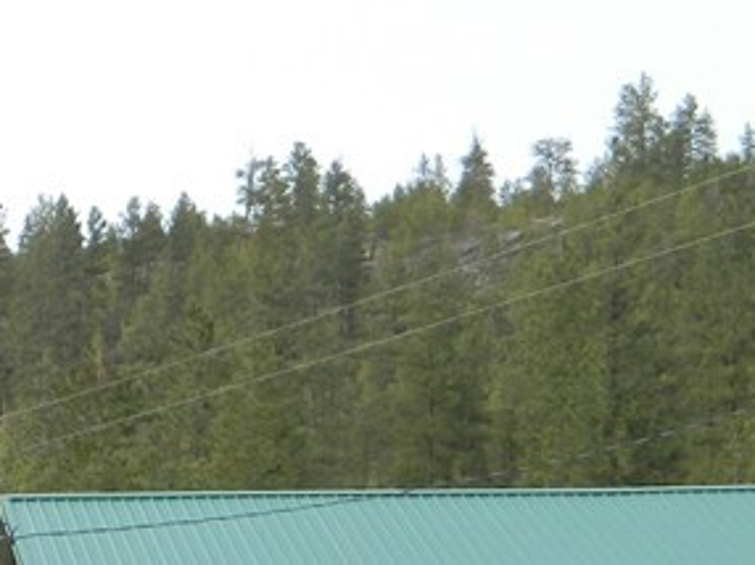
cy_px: 871
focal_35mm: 147
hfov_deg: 12.7
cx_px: -399
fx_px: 3203
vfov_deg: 9.8
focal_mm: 7.3
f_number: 3.5
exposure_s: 1/200
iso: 80
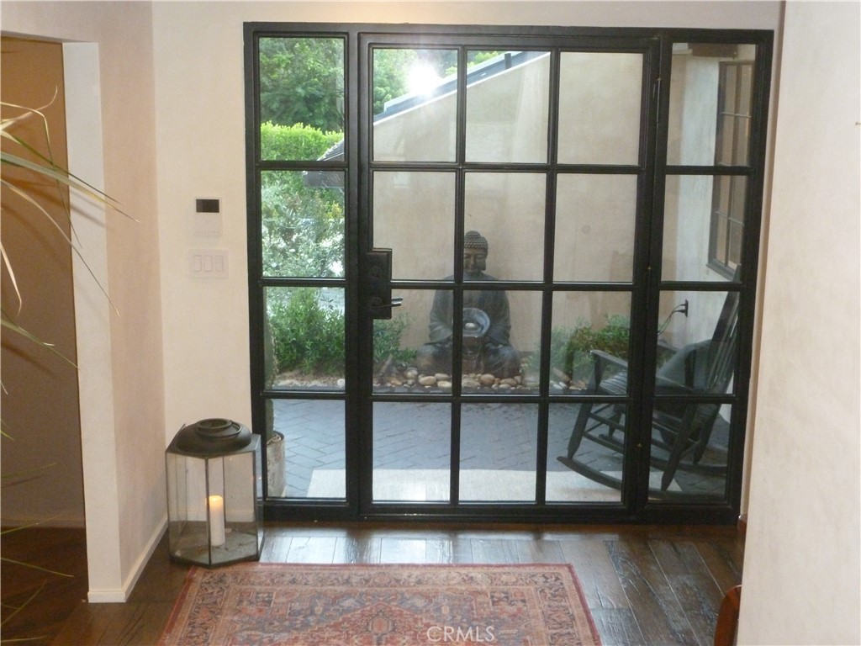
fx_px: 1020
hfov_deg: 45.8
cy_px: 323
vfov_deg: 35.1
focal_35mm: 41
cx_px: 430
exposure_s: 1/60
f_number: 3.7
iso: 500
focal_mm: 7.4
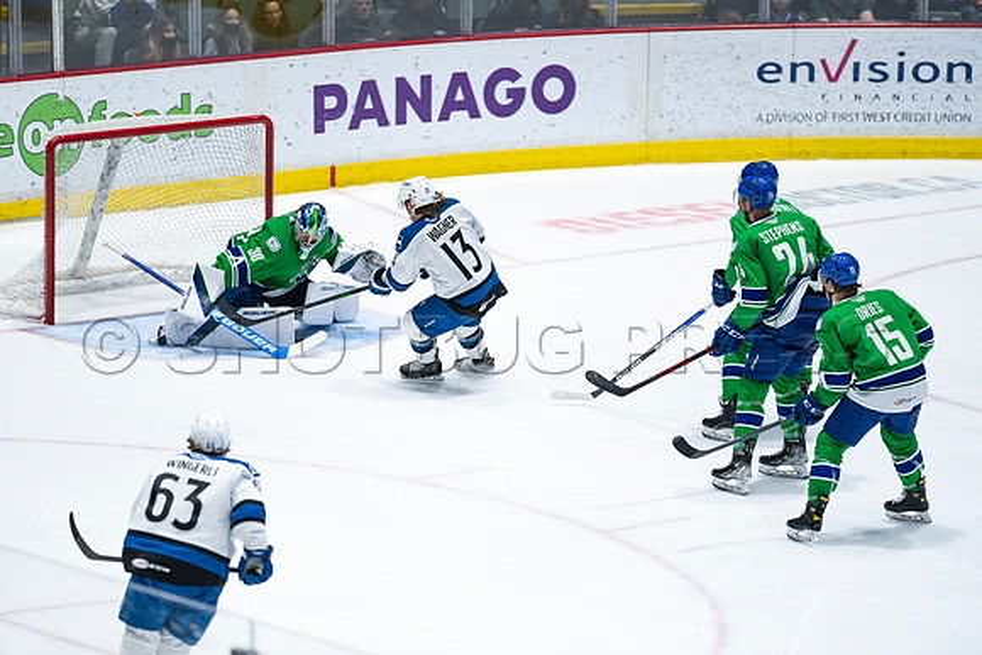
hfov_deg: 8.9
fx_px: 6314
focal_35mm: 231
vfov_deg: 5.9
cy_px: 324
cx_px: 461
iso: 1250
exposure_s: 1/1000
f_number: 2.8
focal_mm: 200
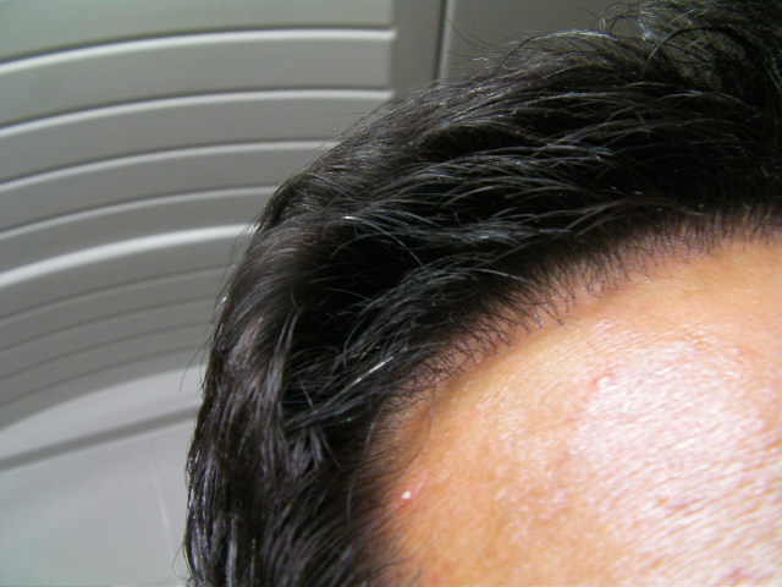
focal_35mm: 38
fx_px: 858
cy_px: 294
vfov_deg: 37.7
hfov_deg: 49.0
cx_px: 391
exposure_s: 1/30
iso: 196
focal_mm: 6.8
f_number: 3.5
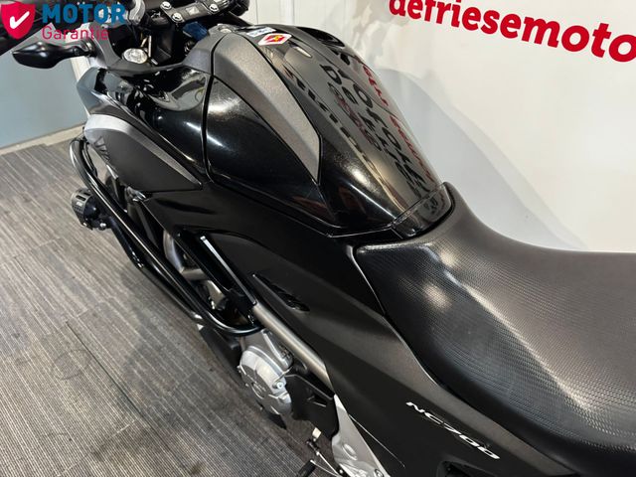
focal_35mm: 24
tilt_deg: -38.2
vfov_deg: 56.8
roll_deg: -1.4
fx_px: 441
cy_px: 238
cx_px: 318
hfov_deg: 71.6
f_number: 1.78
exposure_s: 1/50
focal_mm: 6.76
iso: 800
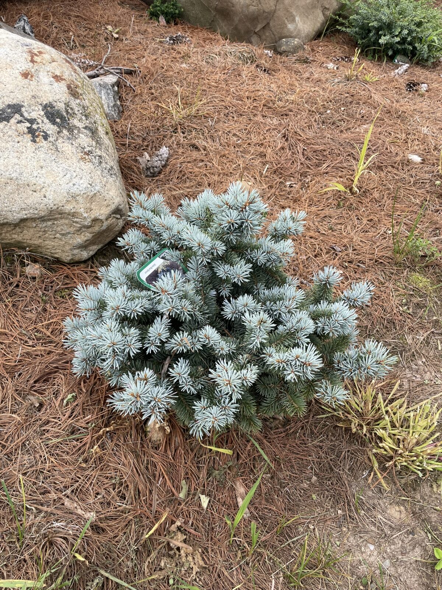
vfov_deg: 67.3
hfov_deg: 53.1
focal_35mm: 26
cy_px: 295
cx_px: 221
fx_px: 443
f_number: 1.6
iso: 32
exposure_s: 1/454
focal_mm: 4.2
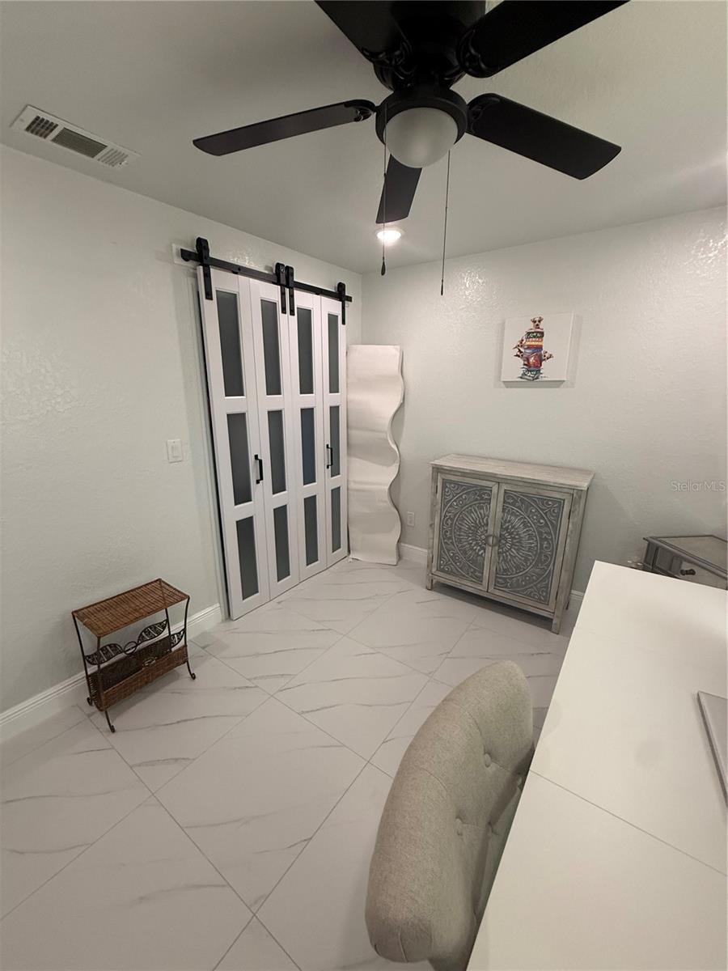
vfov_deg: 102.1
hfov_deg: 85.7
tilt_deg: -14.6
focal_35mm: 14
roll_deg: -0.6
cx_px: 364
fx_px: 393
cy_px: 486
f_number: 2.2
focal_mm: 2.22
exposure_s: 1/60
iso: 250
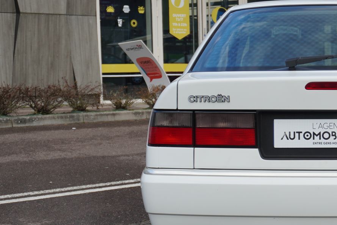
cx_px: 373
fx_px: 854
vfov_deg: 15.0
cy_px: 148
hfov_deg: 21.2
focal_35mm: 91
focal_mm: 27
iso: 100
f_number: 5.6
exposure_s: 1/80
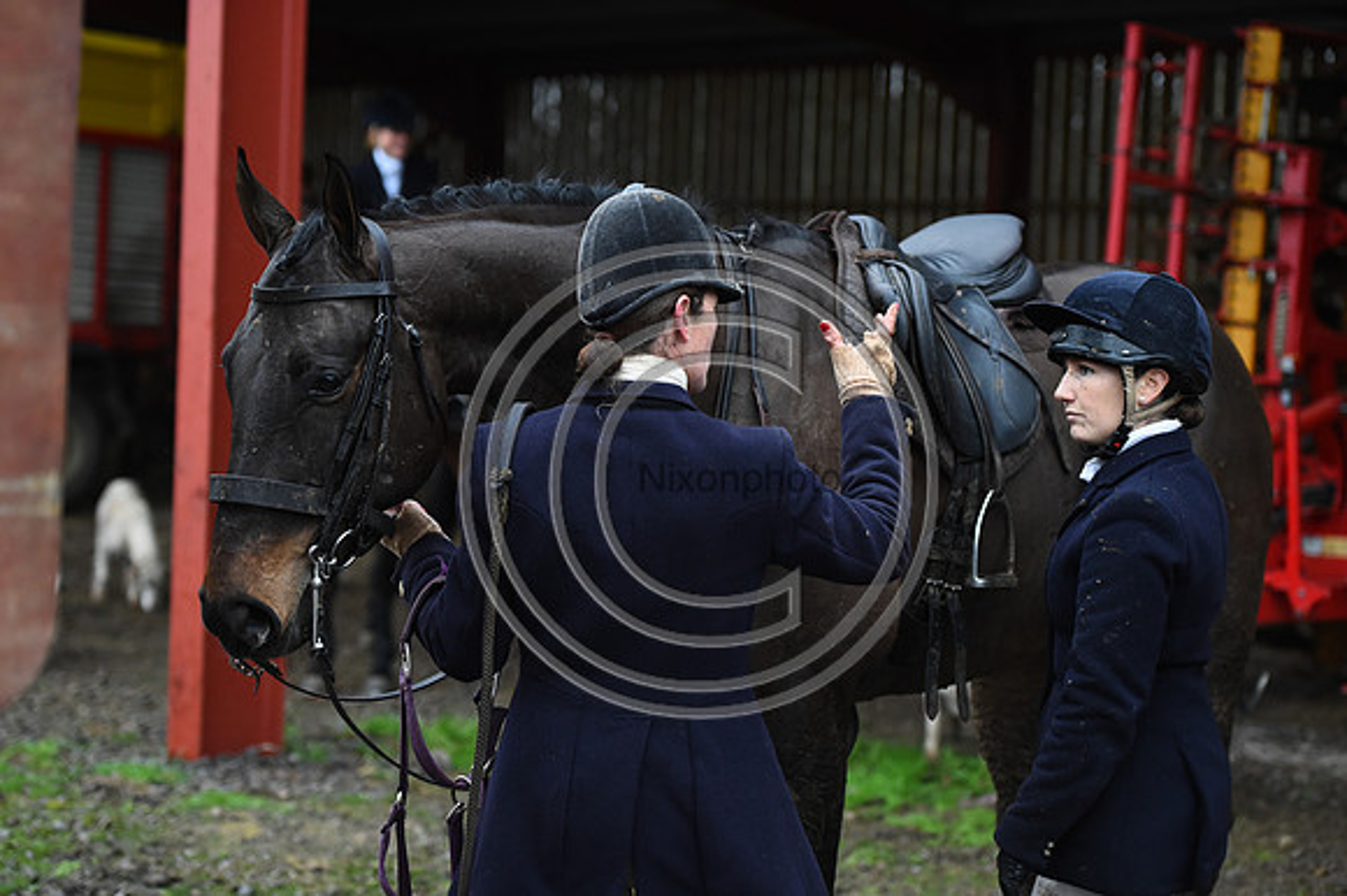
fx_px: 2992
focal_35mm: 80
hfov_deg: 25.4
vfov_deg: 17.0
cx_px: 674
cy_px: 448
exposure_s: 1/800
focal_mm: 80
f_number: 2.8
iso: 3200
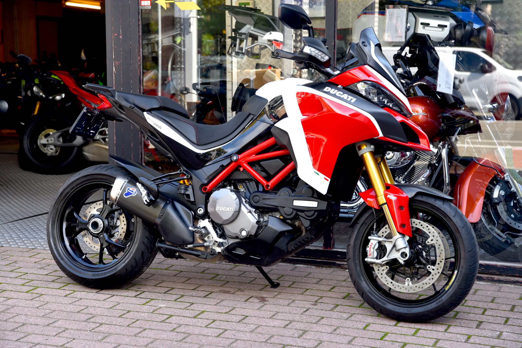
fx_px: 1015
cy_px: 174
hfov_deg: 28.8
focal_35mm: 70
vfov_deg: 19.5
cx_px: 261
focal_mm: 70
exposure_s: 1/80
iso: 200
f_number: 4.5
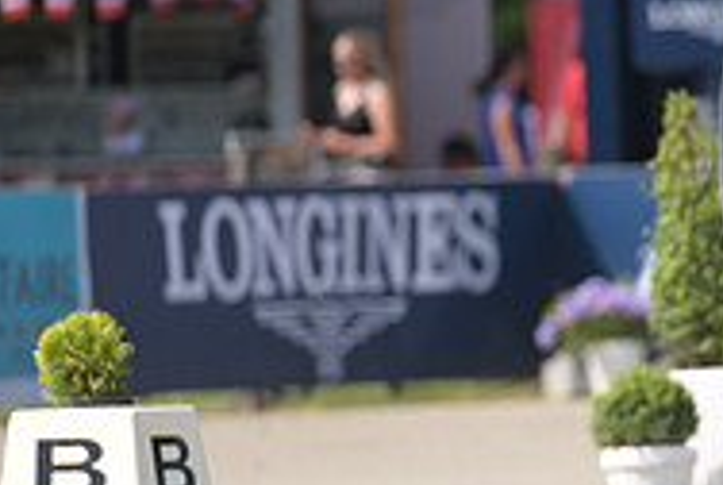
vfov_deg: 1.2
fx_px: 22327
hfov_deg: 1.9
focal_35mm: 1110
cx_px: 1073
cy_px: 90
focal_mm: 360
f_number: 5
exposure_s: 1/1250
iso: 360
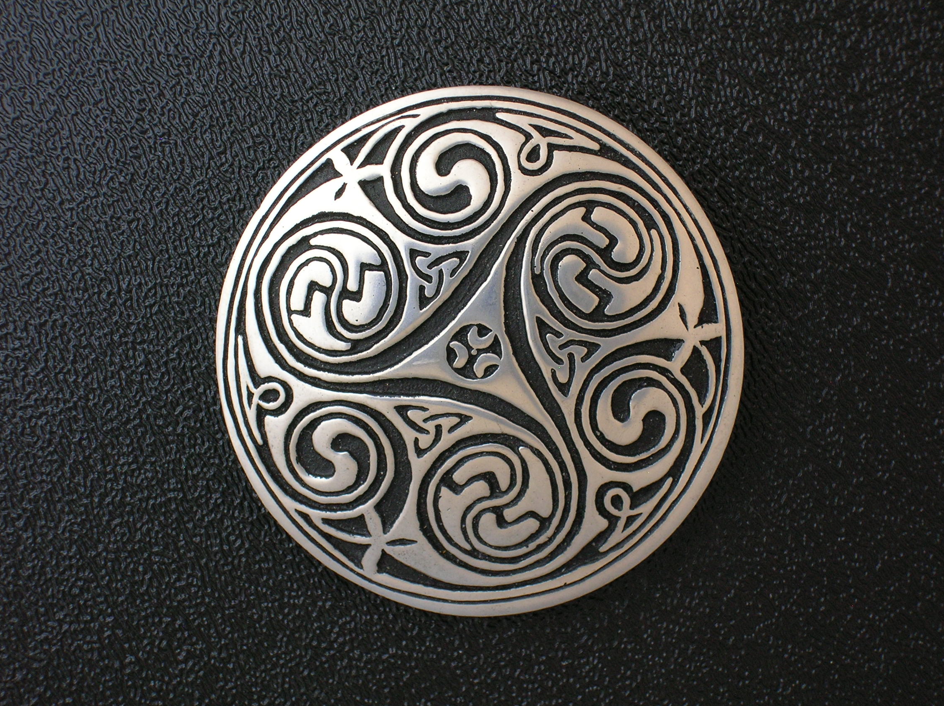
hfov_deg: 23.6
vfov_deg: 17.8
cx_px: 475
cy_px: 356
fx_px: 2262
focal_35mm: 83
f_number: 4.3
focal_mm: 13.6
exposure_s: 1/4.6
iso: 72
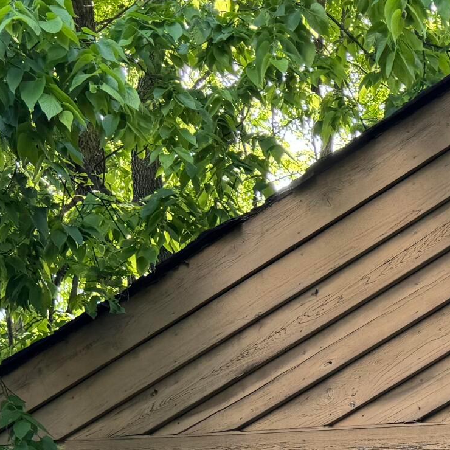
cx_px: 521
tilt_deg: -0.4
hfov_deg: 19.2
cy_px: 631
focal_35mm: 86
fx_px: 1265
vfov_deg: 18.4
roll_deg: +0.3
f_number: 1.78
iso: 80
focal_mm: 6.76
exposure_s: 1/315
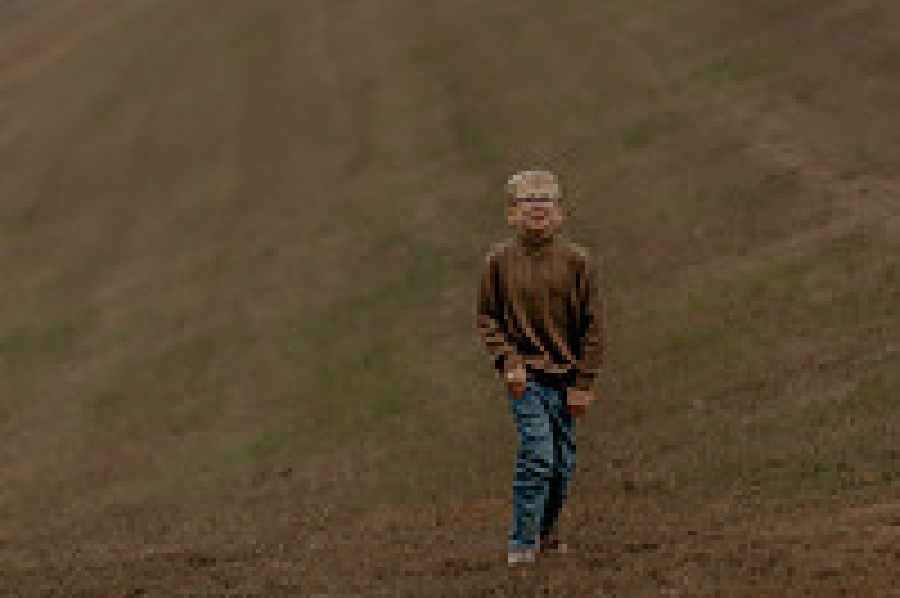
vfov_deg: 5.6
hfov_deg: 8.4
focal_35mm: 246
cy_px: 477
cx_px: 554
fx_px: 6145
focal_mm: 85
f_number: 1.8
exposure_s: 1/250
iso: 400
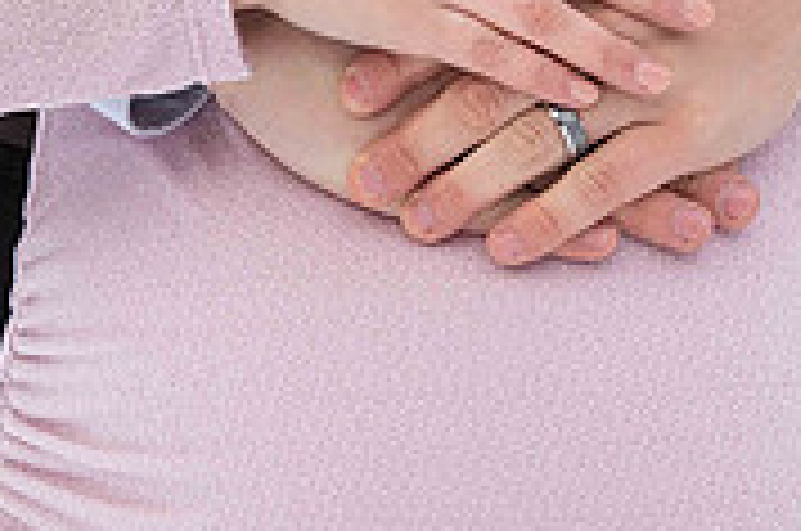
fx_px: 9795
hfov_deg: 4.7
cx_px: 324
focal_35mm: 441
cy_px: 182
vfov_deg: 3.1
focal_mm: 135
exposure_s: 1/320
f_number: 9
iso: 400
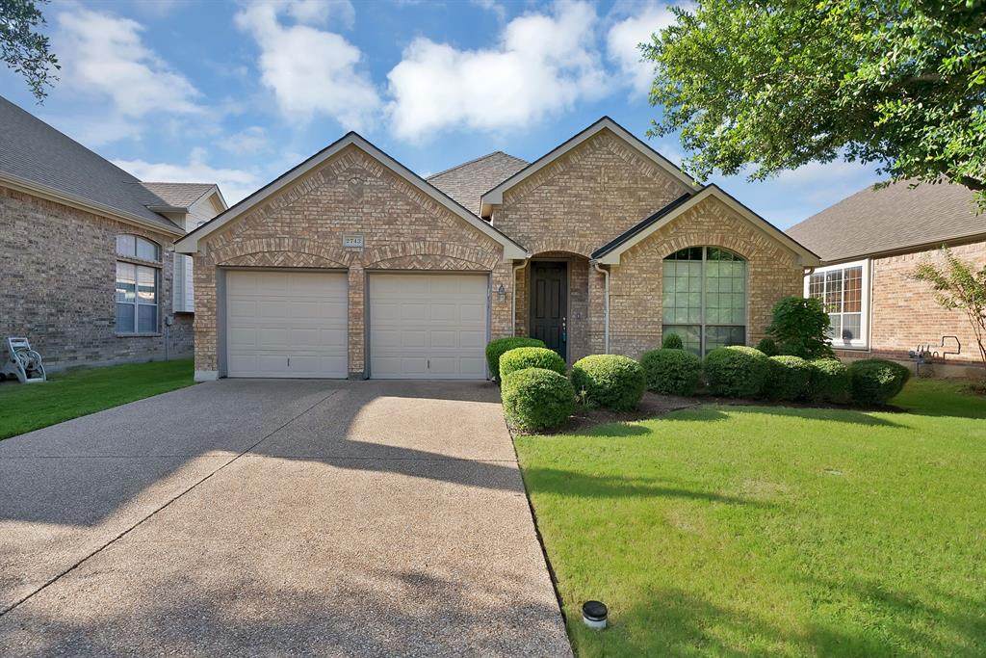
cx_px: 493
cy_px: 329
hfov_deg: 90.0
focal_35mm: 18
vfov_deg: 67.4
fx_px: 493
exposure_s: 1/1250
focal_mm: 18
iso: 640
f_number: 4
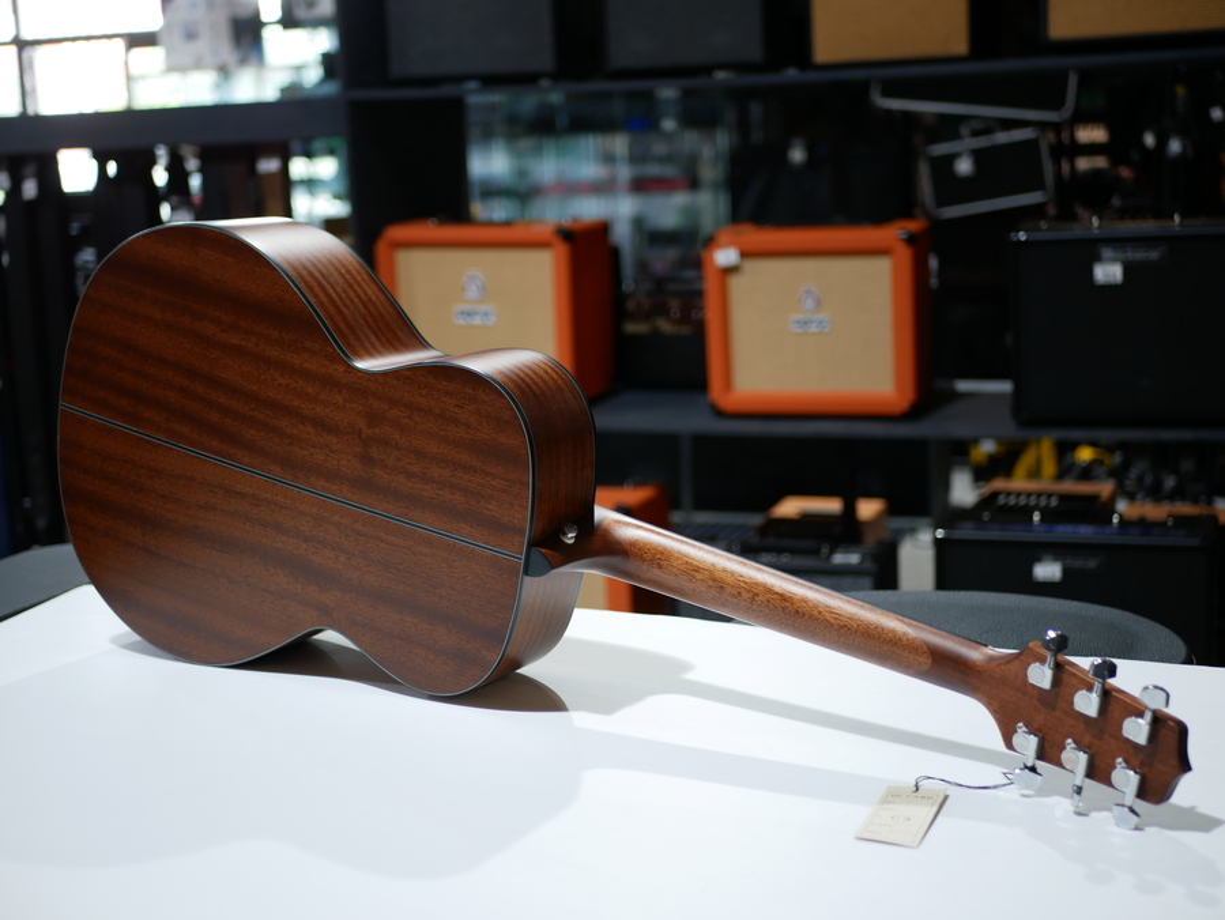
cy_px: 460
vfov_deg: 29.1
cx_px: 612
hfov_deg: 38.2
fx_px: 1770
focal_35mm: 50
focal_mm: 25
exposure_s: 1/60
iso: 250
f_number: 1.7
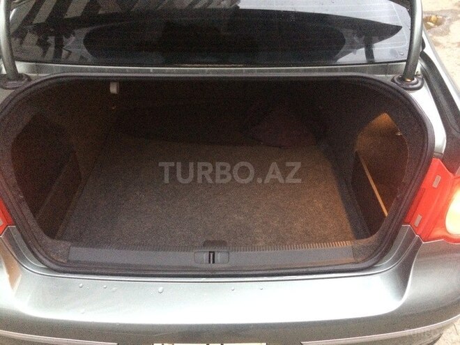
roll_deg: -1.8
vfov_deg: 48.2
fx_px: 385
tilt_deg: -36.0
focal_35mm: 29
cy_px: 172
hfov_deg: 61.7
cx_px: 230
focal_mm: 4.15
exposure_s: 1/17
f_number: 2.2
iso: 800
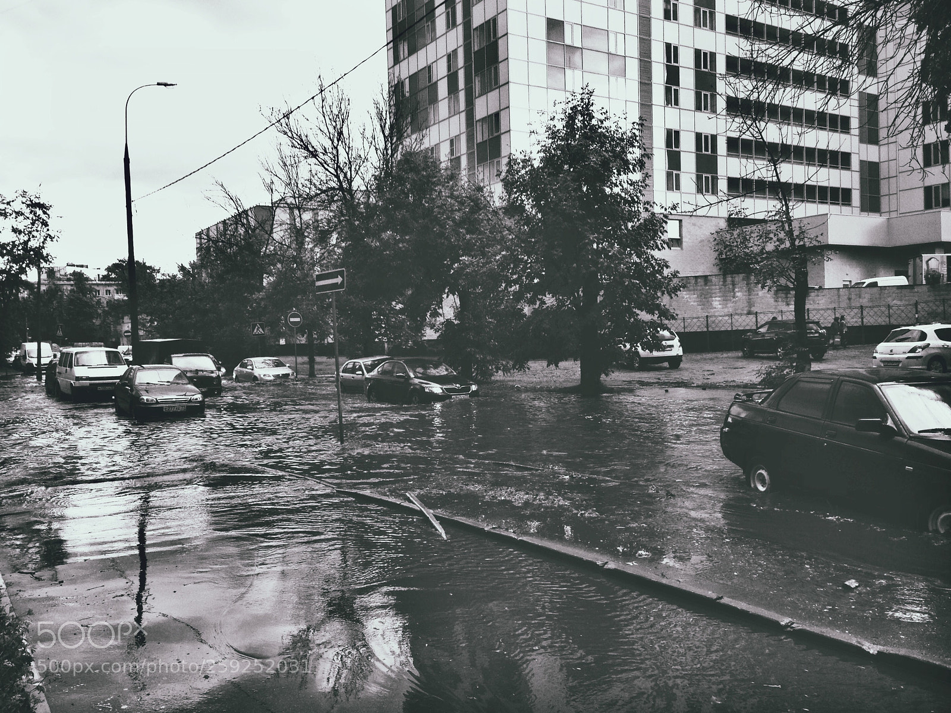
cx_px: 476
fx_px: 907
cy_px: 356
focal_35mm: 33
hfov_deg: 55.4
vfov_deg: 42.9
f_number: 2.4
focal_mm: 4.12
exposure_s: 1/129
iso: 50
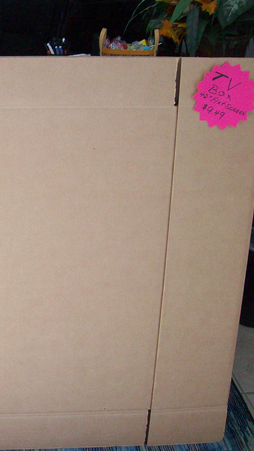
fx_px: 635
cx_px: -44
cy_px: 227
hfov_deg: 21.2
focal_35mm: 53
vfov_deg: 39.2
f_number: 2.7
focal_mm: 6
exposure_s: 1/132
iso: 200
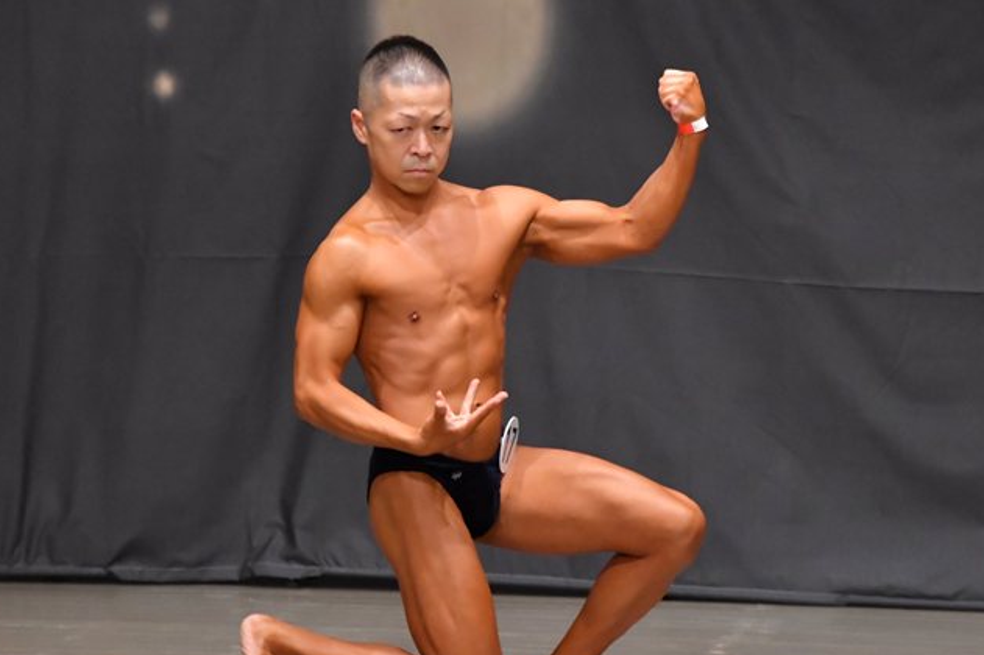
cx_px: 506
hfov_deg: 5.3
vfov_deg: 3.5
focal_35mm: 387
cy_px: 376
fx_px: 10572
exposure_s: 1/400
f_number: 5.6
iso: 6400
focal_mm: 210
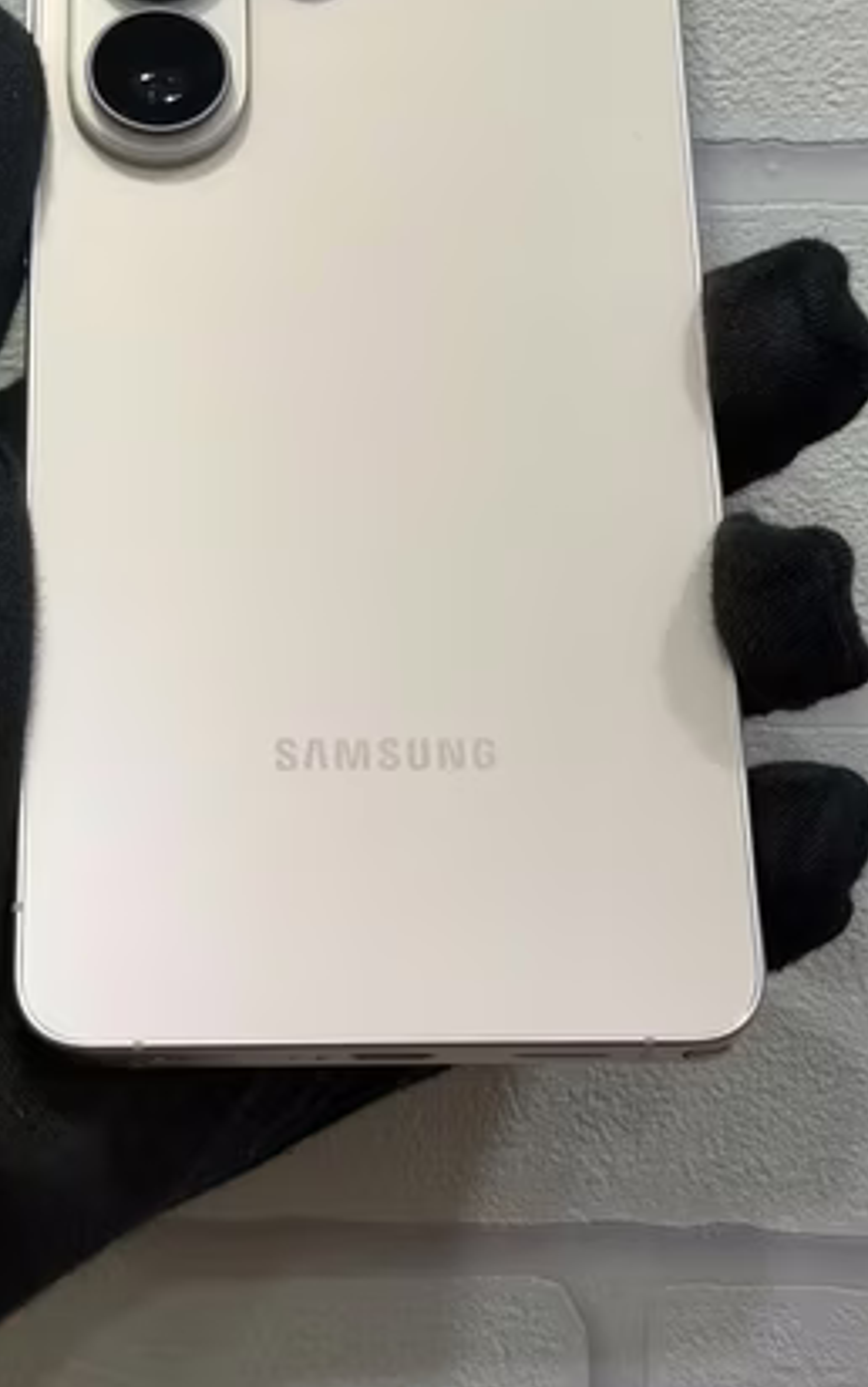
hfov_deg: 16.5
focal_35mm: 79
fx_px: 2986
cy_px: 333
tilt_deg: +6.4
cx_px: 343
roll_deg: +0.3
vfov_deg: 25.8
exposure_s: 1/121
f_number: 1.78
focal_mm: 6.76
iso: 50
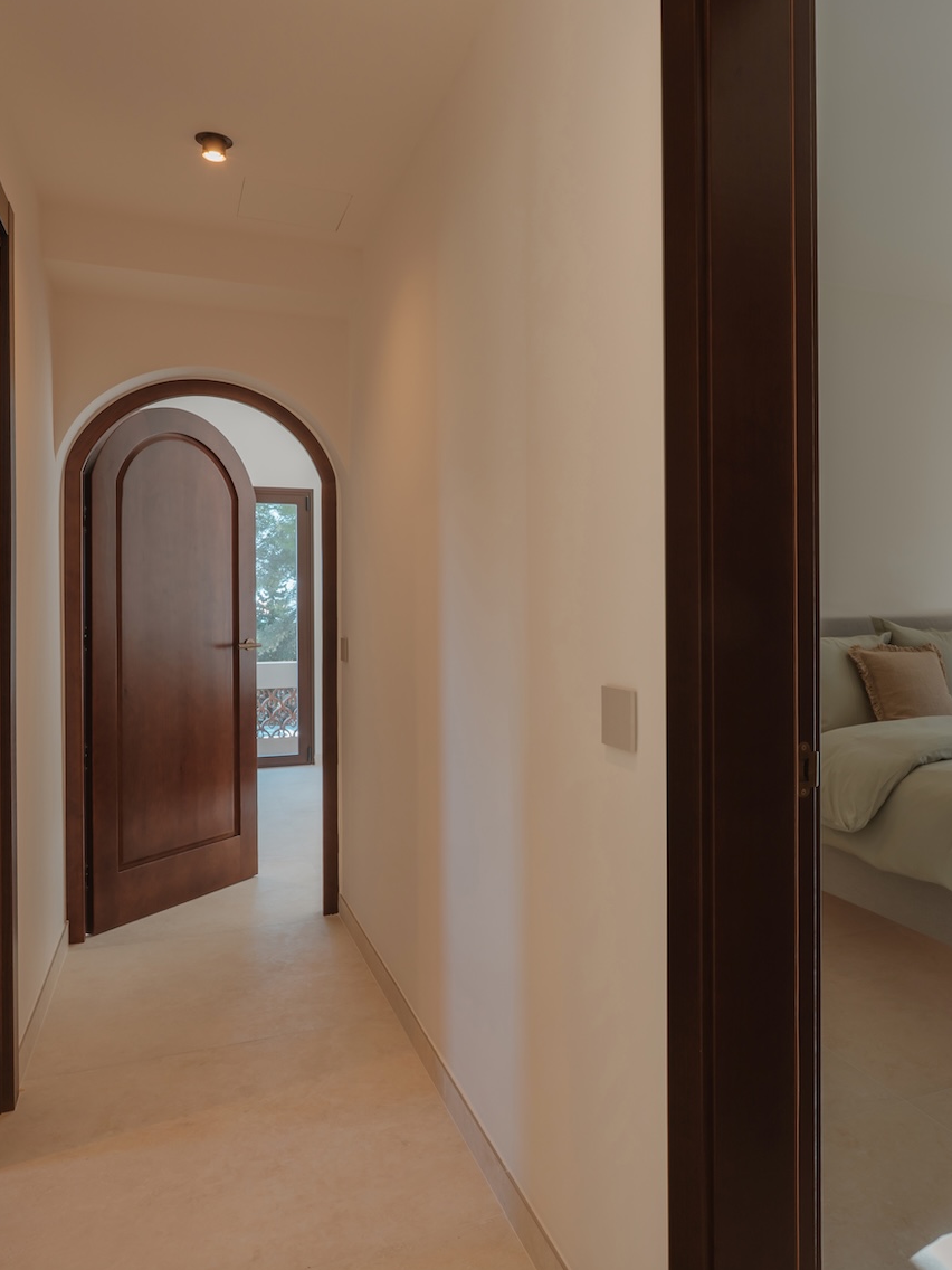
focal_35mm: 27
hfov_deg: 50.9
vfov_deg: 65.7
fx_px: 983
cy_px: 605
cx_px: 616
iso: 80
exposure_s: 1/3
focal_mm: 16.5
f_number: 14
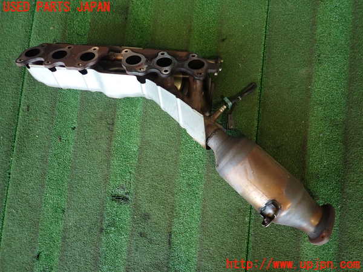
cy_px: 136
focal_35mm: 25
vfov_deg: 54.9
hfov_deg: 69.4
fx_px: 262
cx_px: 182
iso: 200
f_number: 2
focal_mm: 4.5
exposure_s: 1/50
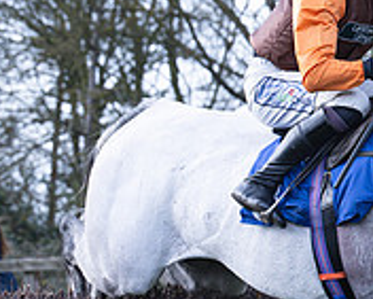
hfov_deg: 7.4
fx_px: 2861
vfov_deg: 6.0
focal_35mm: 259
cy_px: 138
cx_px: 347
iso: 800
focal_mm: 72
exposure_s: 1/1250
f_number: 4
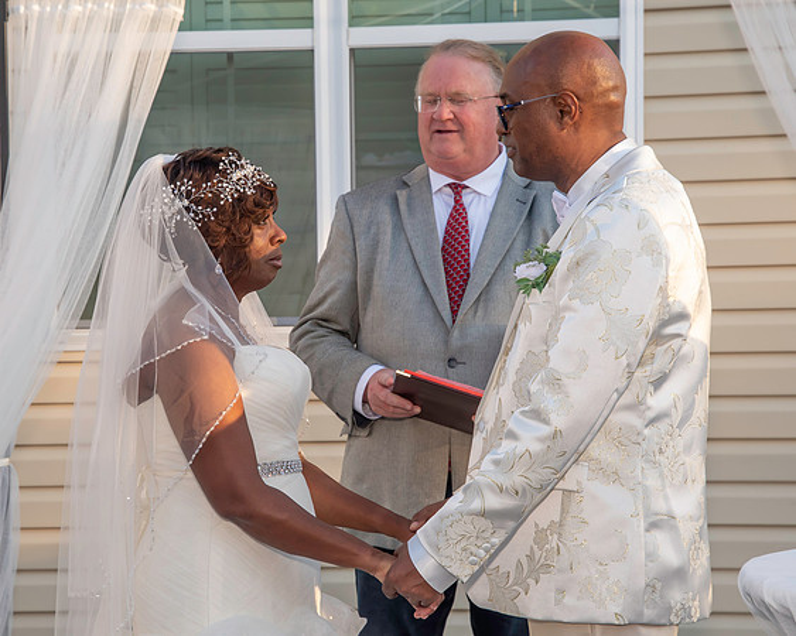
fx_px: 2261
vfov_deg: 16.0
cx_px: 322
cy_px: 303
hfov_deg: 19.9
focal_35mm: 96
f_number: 6.3
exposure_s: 1/250
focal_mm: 52
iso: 400
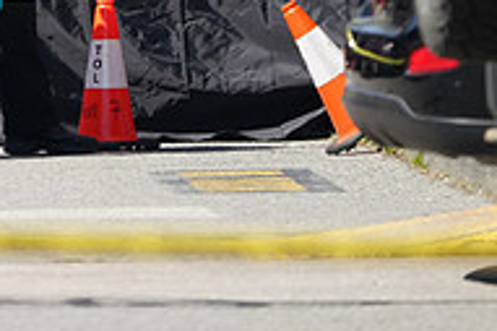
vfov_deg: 0.5
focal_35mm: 2553
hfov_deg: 0.8
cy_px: -147
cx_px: -39
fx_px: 35214
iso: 640
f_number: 5.6
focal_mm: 840
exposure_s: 1/1600
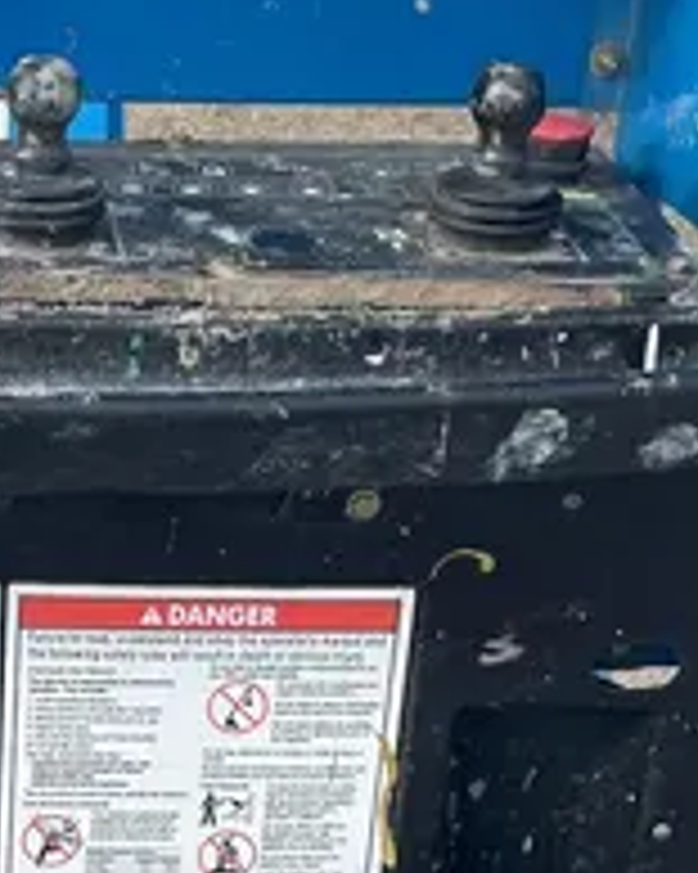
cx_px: -41
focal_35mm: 96
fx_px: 2481
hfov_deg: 15.6
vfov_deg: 19.8
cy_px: 695
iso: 50
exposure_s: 1/1453
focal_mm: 4.2
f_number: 1.6
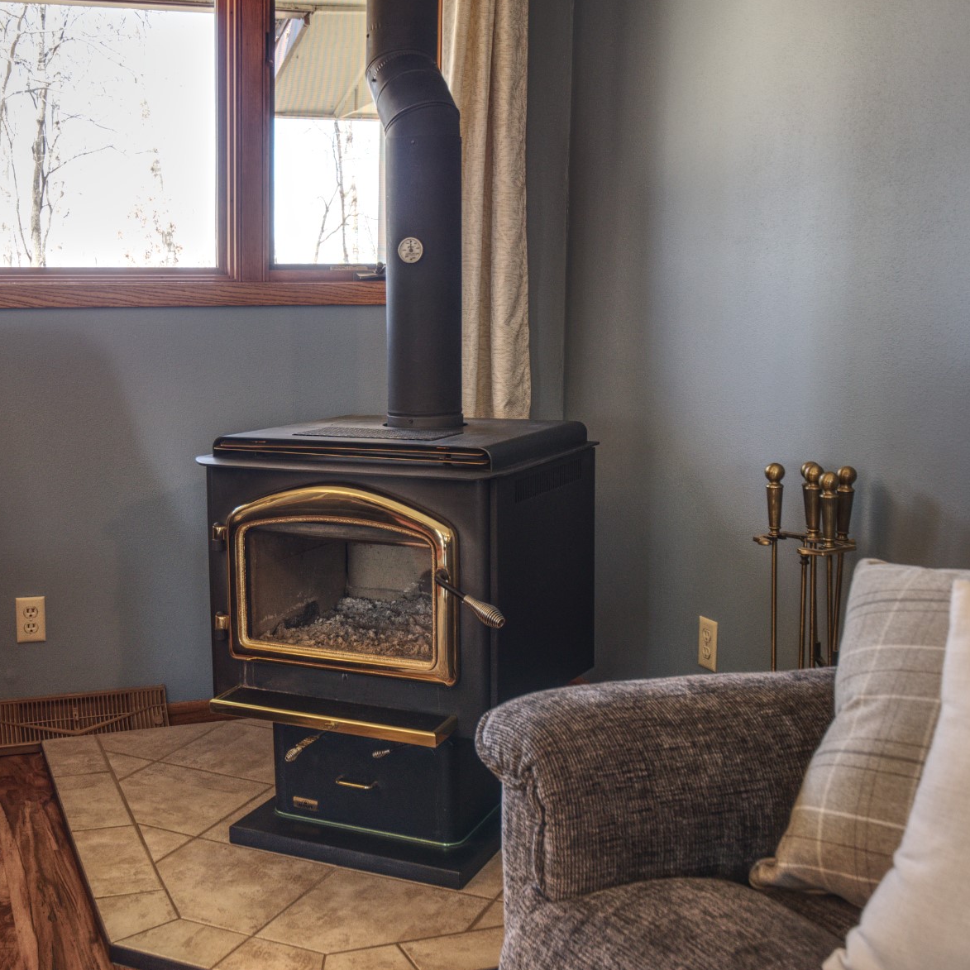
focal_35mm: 47
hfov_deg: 35.8
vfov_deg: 36.1
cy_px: 485
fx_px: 1490
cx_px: 338
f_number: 4
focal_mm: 18
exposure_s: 1/30
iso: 500
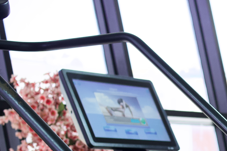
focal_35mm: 166
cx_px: 321
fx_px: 1044
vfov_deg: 8.2
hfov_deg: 11.9
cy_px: 173
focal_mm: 35
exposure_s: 1/100
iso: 500
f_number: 2.8
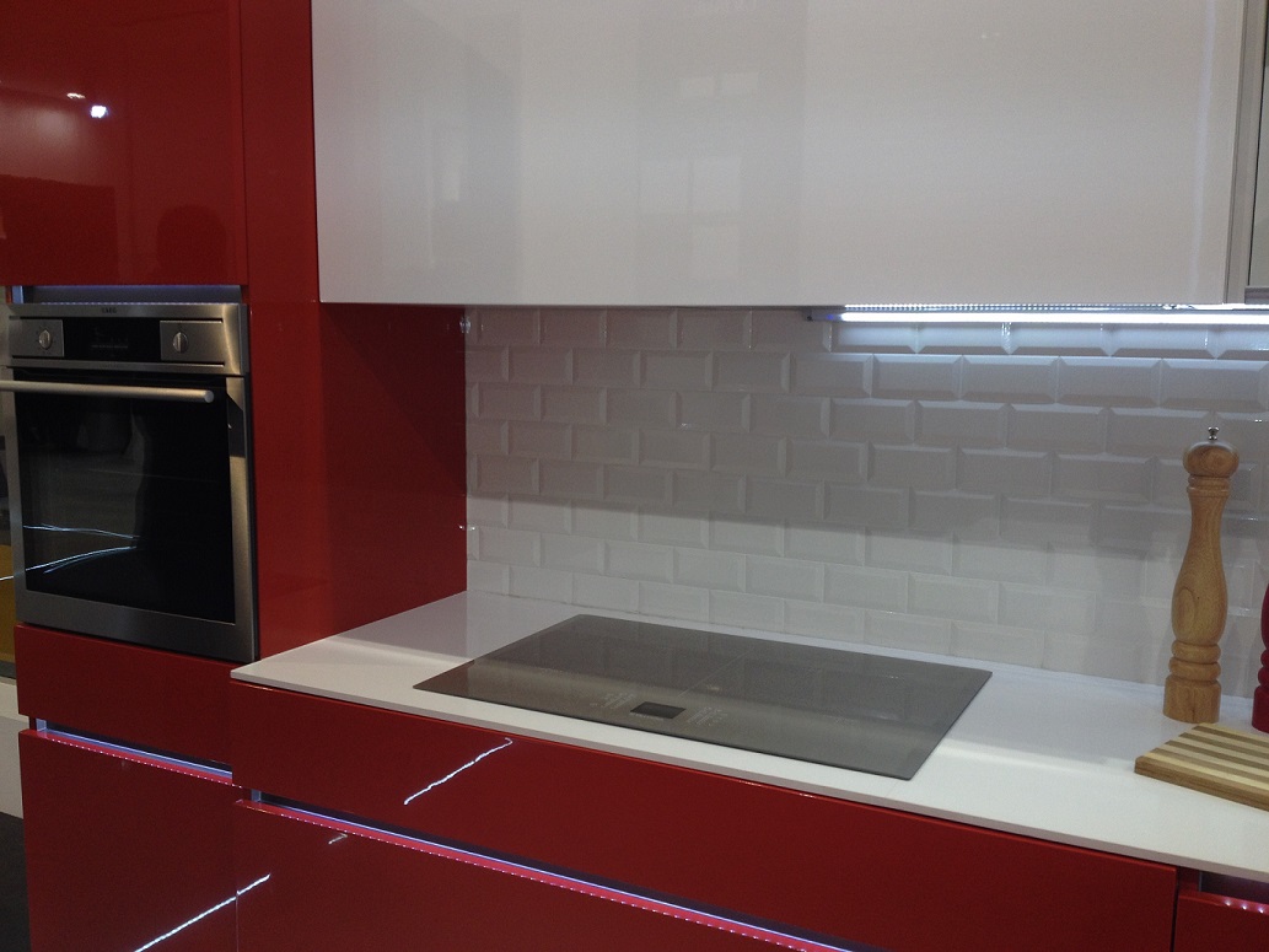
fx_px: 1283
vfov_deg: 40.7
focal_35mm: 35
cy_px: 476
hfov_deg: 52.6
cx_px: 634
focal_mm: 4.28
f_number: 2.4
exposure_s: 1/63
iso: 50
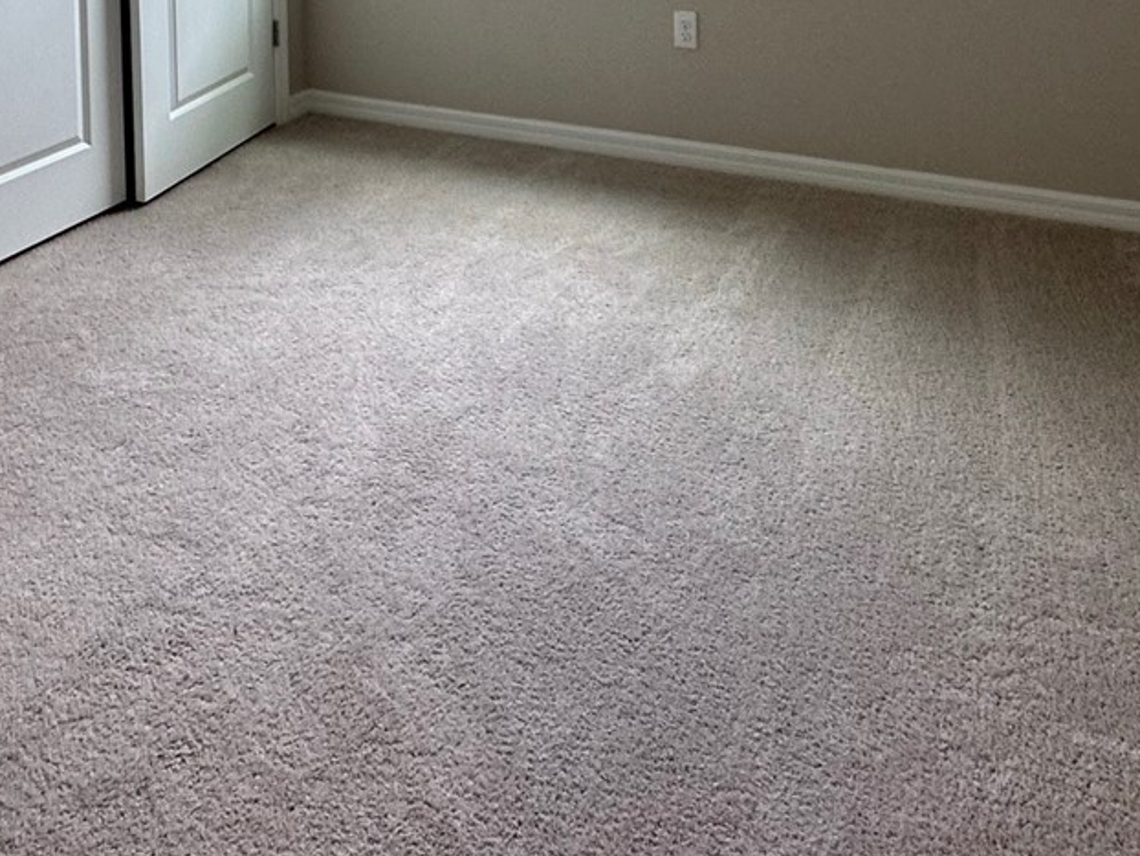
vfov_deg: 32.0
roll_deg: +1.2
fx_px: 1186
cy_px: -207
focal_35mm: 36
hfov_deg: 51.2
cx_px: 504
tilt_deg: -2.3
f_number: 2.2
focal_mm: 2.22
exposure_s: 1/120
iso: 125
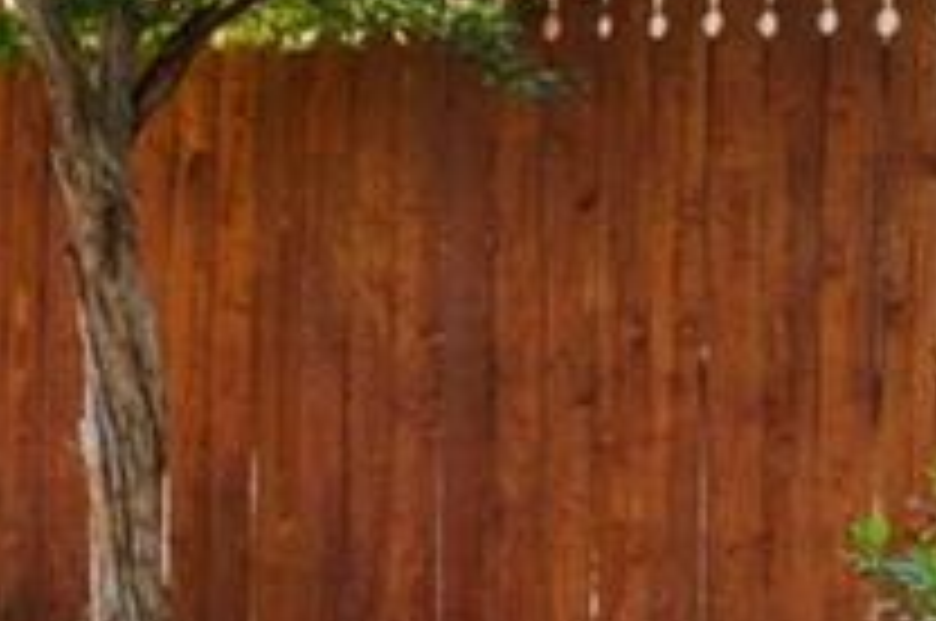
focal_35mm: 131
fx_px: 3401
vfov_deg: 10.4
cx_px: -2182
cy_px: 176
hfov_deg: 9.8
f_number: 8
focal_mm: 17
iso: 100
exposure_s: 1/25
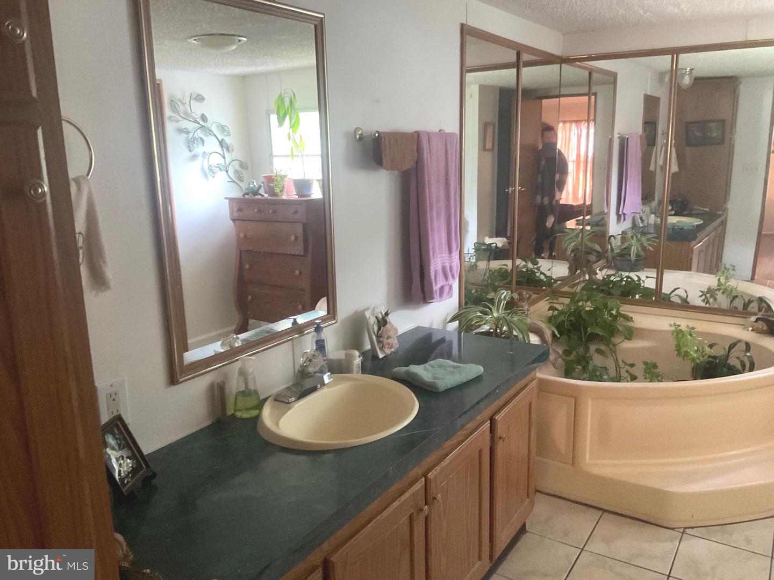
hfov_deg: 61.7
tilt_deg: -11.1
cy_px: 290
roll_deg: +1.3
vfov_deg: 48.2
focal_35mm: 29
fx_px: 648
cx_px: 387
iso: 400
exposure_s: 1/30
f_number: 1.8
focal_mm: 3
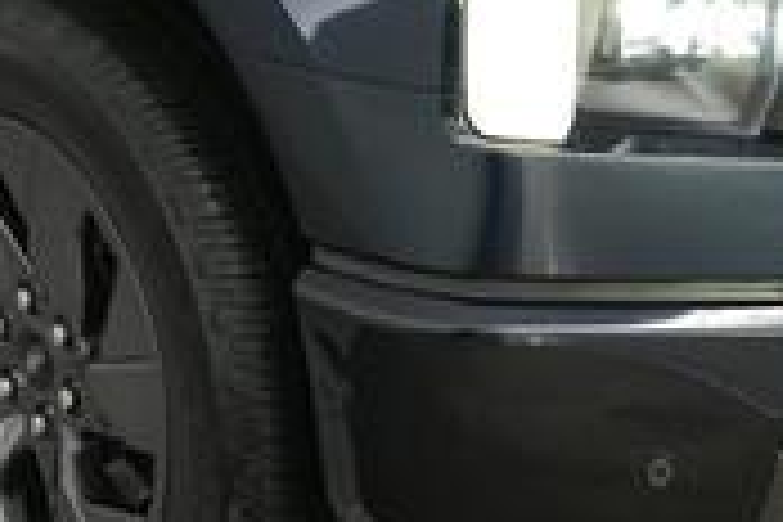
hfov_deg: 19.8
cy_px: -94
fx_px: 2240
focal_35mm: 103
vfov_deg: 13.0
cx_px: 270
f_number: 2.8
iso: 1600
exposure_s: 1/160
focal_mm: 28
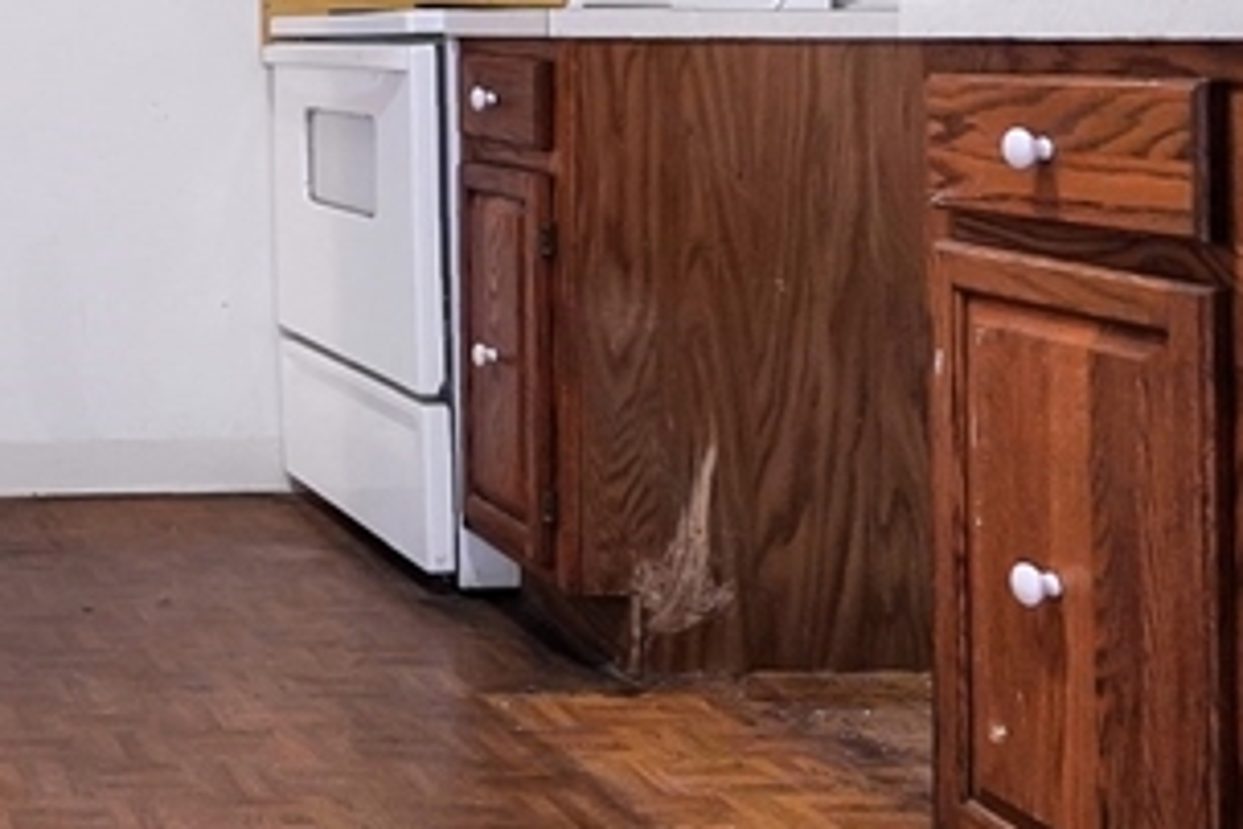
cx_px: -431
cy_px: 211
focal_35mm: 56
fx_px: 1923
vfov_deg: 24.1
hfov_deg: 28.4
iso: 640
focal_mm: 11
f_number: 1.8
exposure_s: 1/80
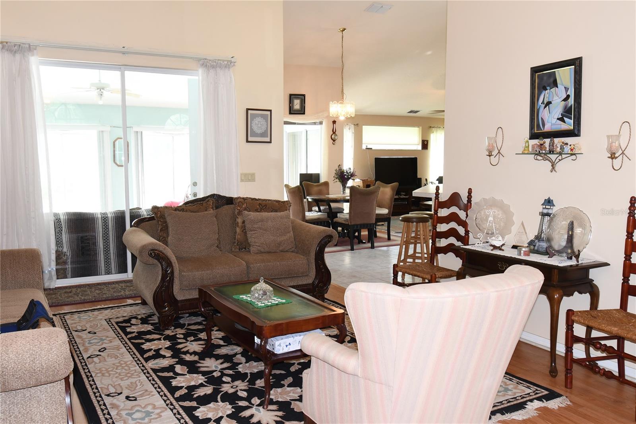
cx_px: 318
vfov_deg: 43.6
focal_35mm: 30
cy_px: 212
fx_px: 530
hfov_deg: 61.9
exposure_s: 1/15
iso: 400
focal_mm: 15
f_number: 7.1
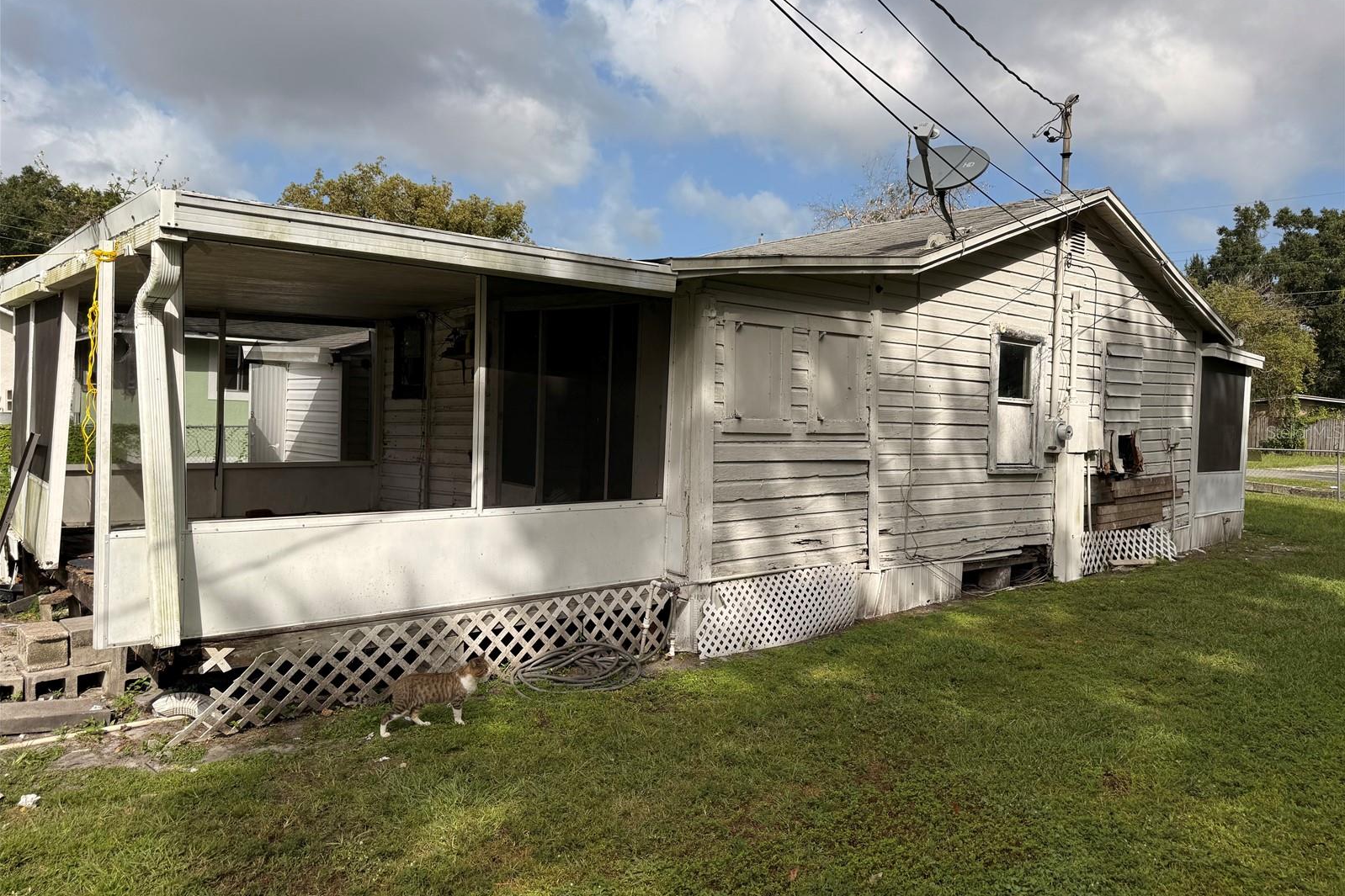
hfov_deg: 71.5
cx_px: 672
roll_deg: -1.8
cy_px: 432
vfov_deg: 51.3
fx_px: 934
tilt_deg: -1.0
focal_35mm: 25
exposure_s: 1/6711
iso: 80
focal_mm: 6.76
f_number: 1.78
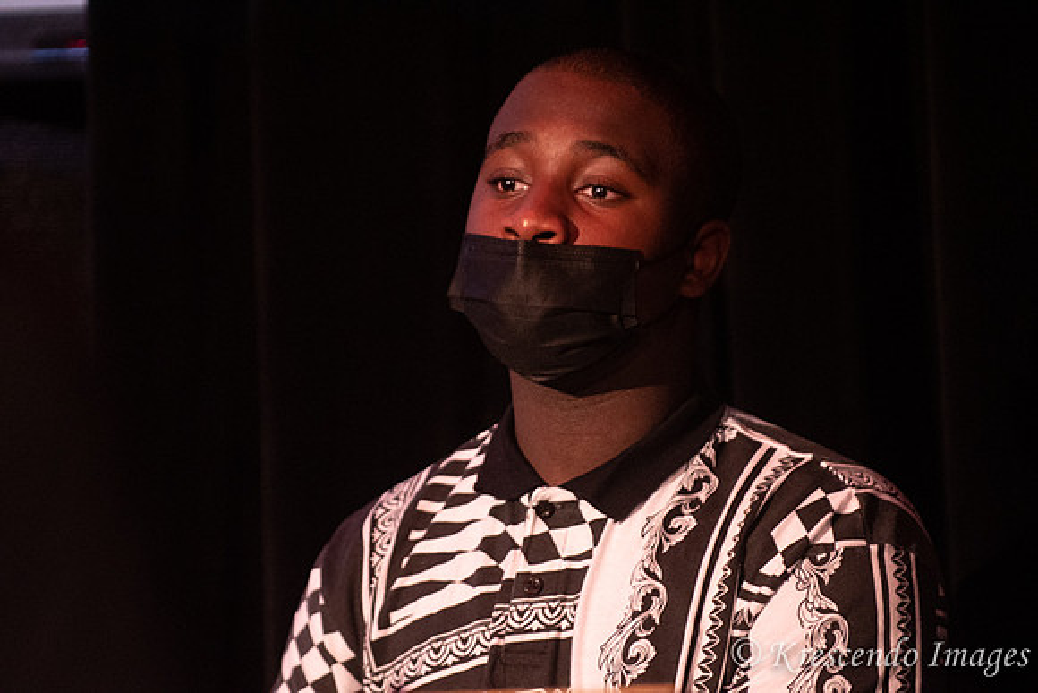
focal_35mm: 300
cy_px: 346
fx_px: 8652
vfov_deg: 4.6
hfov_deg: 6.9
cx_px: 519
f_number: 2.8
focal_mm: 200
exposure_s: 1/200
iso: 3200
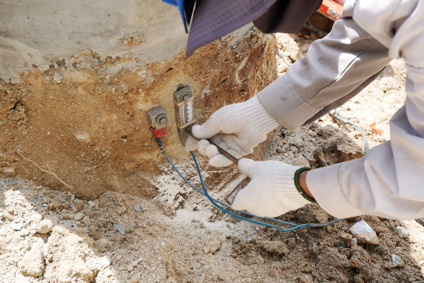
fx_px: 689
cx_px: 212
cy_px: 142
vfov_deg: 23.2
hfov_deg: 34.2
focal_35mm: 58
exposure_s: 1/200
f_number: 6.3
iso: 100
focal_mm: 39
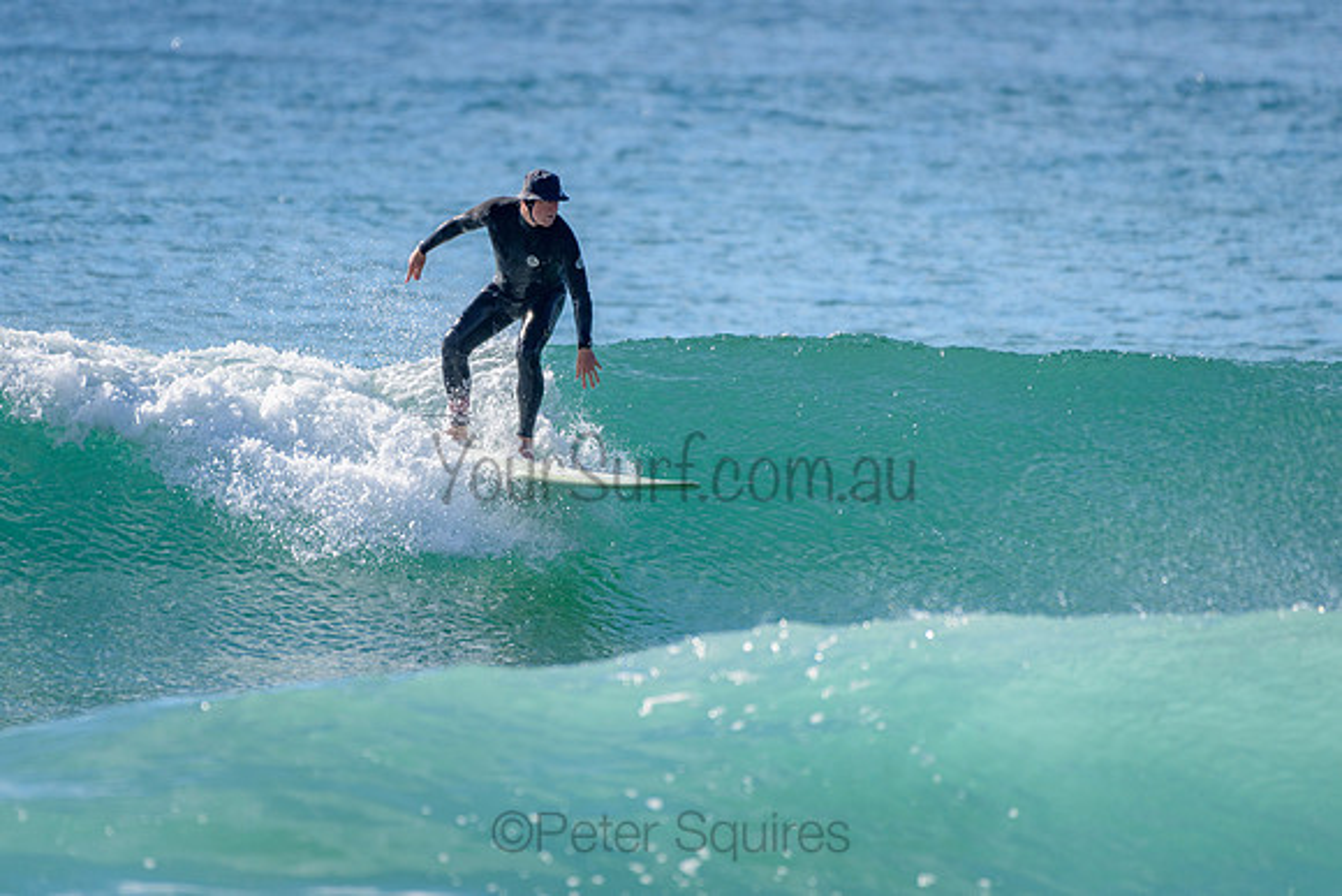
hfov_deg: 3.4
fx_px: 22860
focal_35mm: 613
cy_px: 391
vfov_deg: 2.2
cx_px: 552
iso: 320
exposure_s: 1/3200
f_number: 5.6
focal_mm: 500
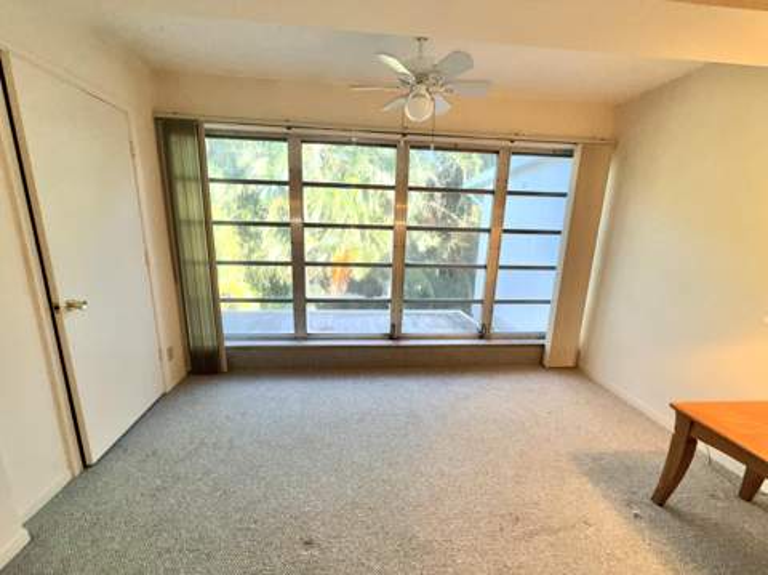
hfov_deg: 102.1
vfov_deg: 85.6
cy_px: 288
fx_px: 310
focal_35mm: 14
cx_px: 384
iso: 50
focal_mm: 2.22
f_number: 2.2
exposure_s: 1/120
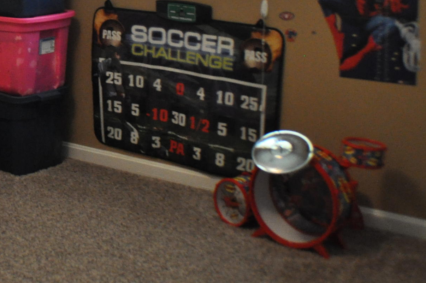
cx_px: -3
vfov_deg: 13.9
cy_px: 14
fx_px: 1146
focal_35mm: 97
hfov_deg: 20.4
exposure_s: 1/25
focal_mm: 26
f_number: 4.2
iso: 1600
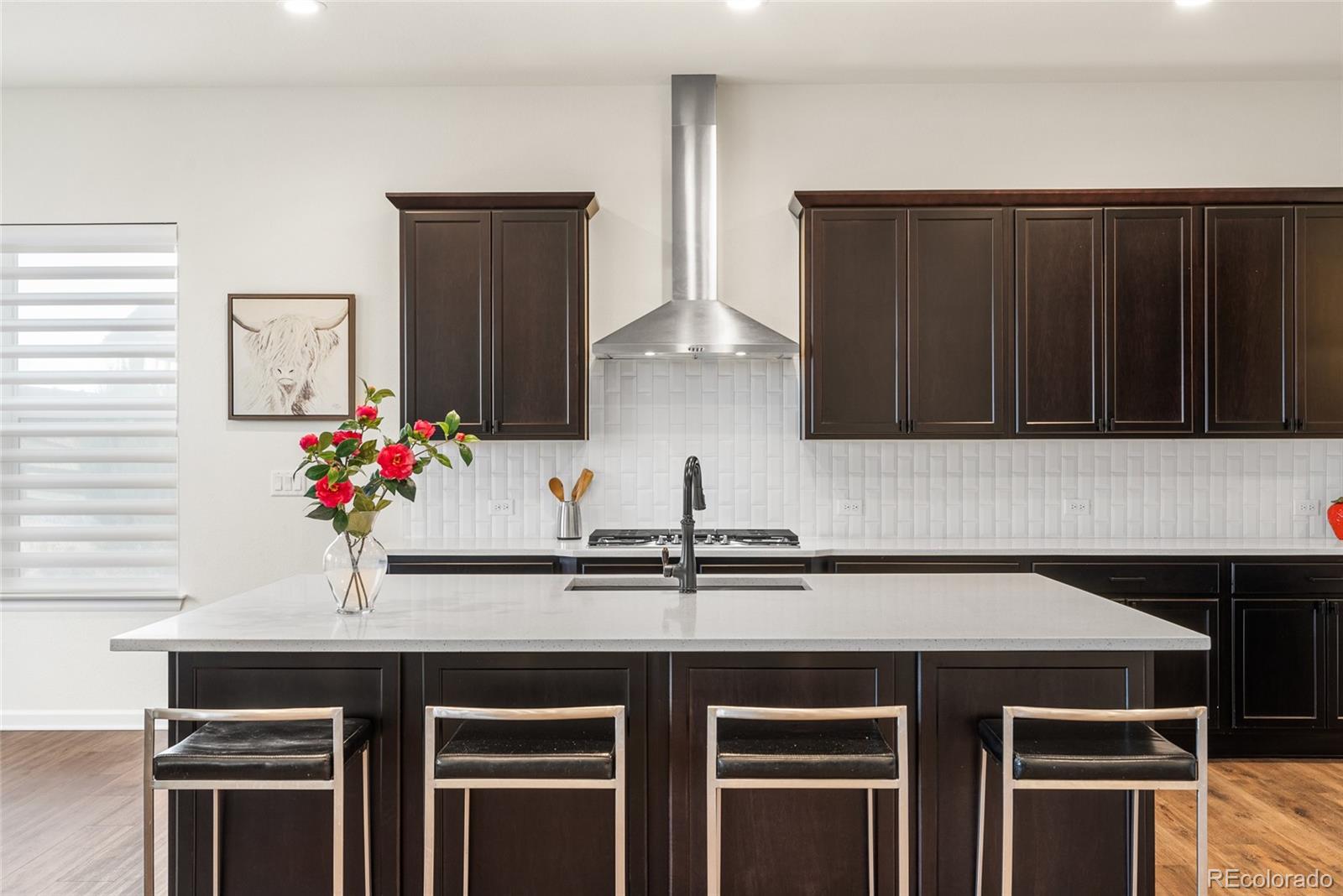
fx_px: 1306
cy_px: 448
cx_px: 672
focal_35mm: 35
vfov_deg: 37.9
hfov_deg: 54.4
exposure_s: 1.3
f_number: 8
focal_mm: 35
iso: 200
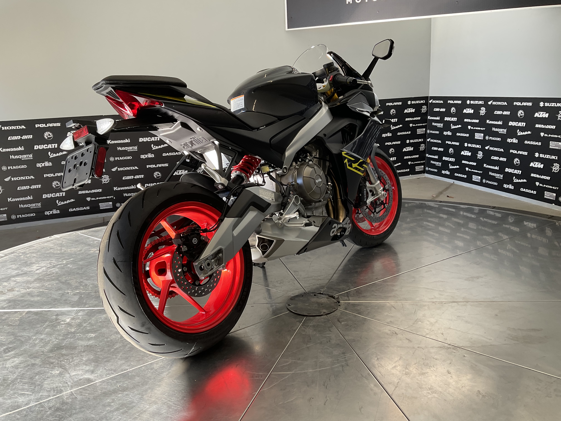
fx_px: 470
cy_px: 210
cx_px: 280
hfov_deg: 61.7
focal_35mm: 29
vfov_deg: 48.2
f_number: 1.8
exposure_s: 1/122
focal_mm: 3
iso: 32
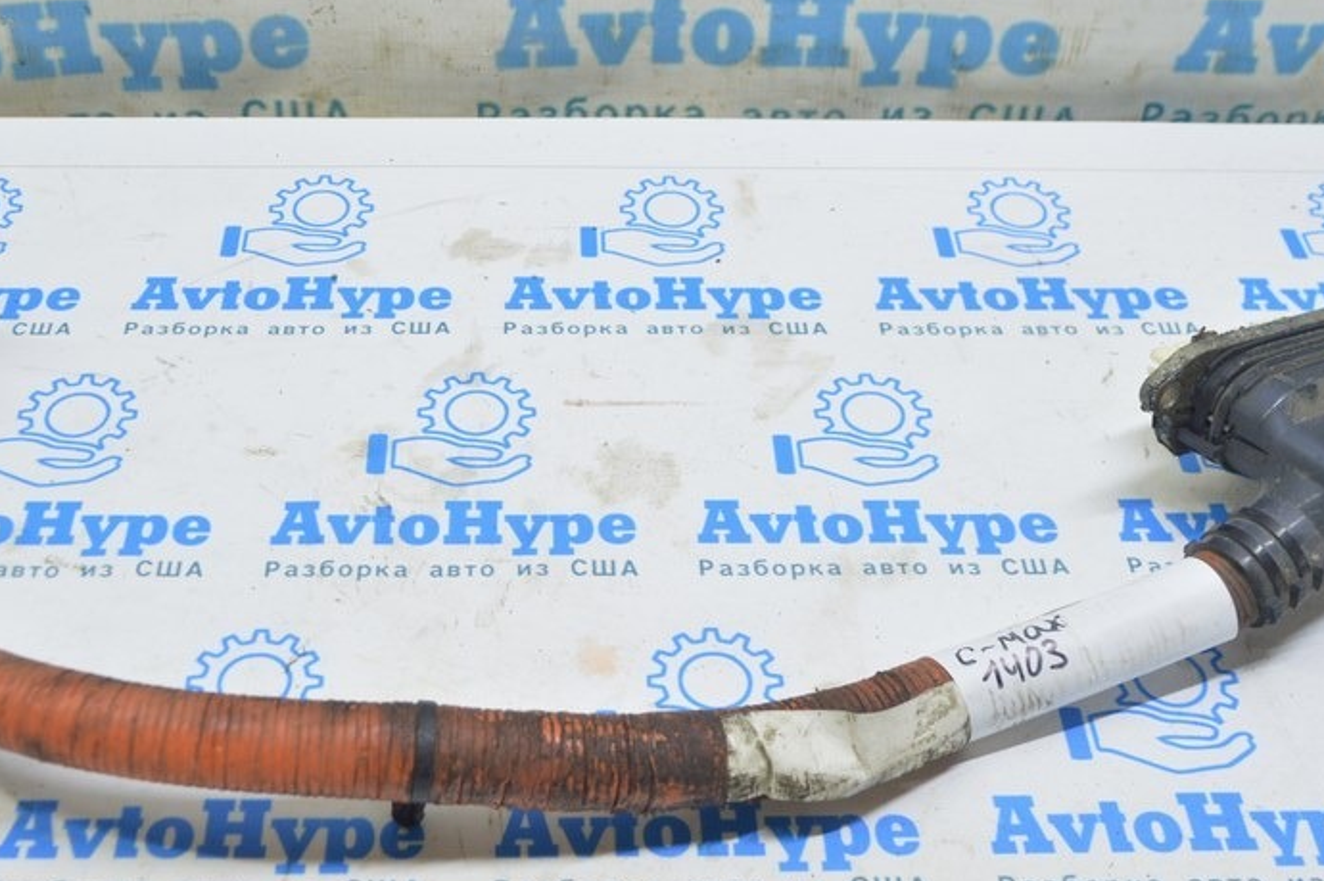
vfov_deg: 27.4
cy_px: 316
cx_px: 535
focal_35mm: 49
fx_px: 1801
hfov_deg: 40.2
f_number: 5.6
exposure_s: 1/20
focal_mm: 22
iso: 400
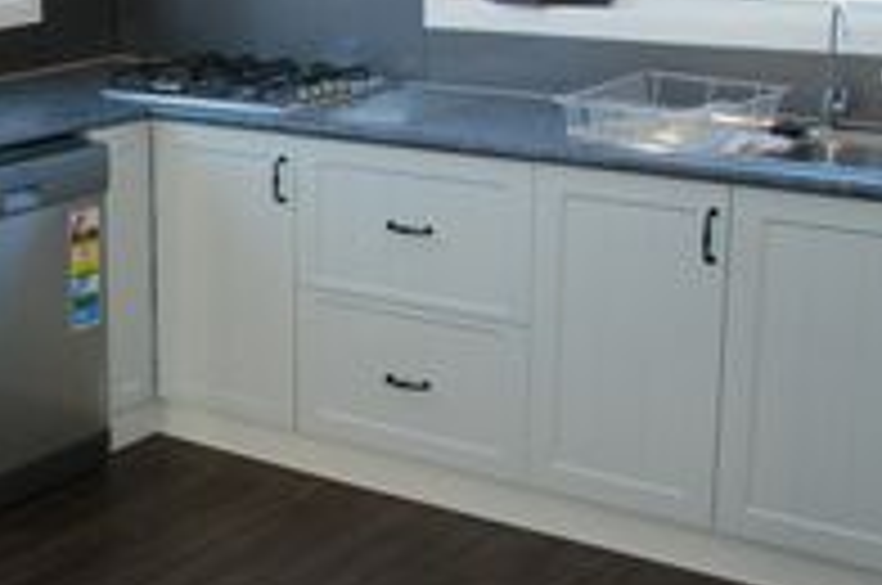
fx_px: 1761
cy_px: 164
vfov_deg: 18.8
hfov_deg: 26.9
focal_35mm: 72
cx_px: 40
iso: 800
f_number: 7.1
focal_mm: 20
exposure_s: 1/80
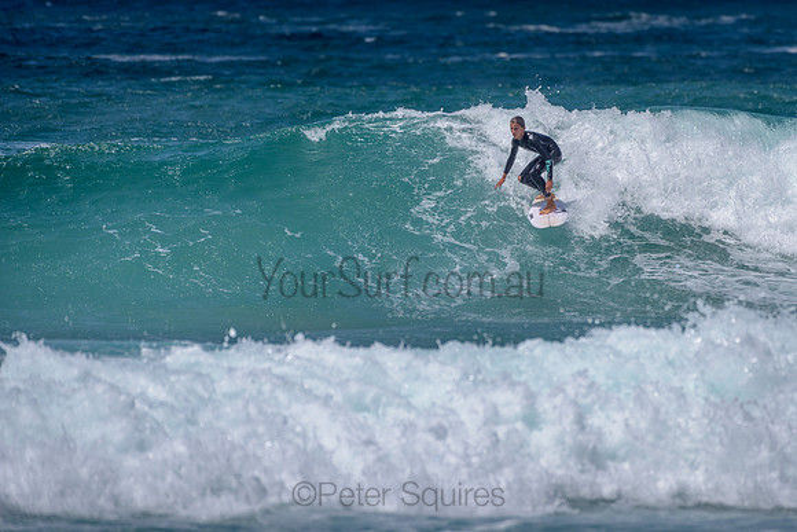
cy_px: 209
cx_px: 488
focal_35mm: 614
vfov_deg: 2.2
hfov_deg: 3.4
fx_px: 13602
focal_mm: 500
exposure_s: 1/2000
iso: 72
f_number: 5.6
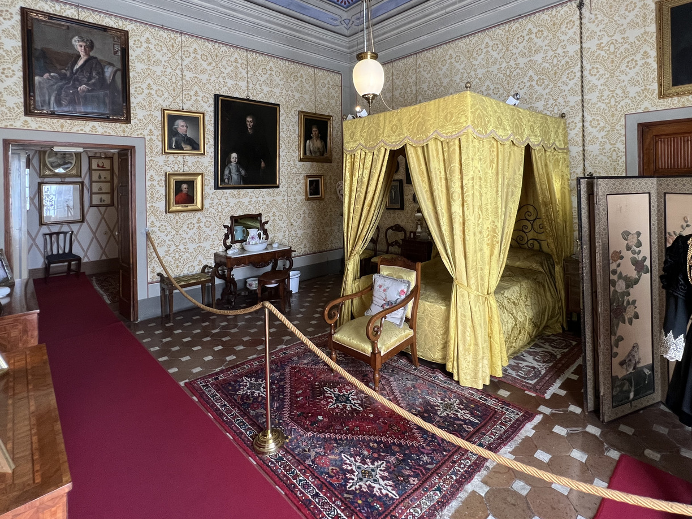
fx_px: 340
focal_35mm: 17
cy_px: 185
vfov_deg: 73.1
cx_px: 376
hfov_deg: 90.8
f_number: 1.8
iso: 200
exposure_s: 1/100
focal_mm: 1.57
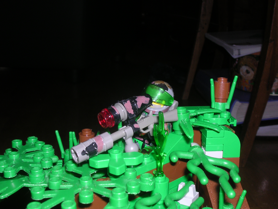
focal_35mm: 53
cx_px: 139
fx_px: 426
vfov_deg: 27.5
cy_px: 104
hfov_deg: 36.2
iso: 100
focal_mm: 8
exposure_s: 1/60.1
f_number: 6.4
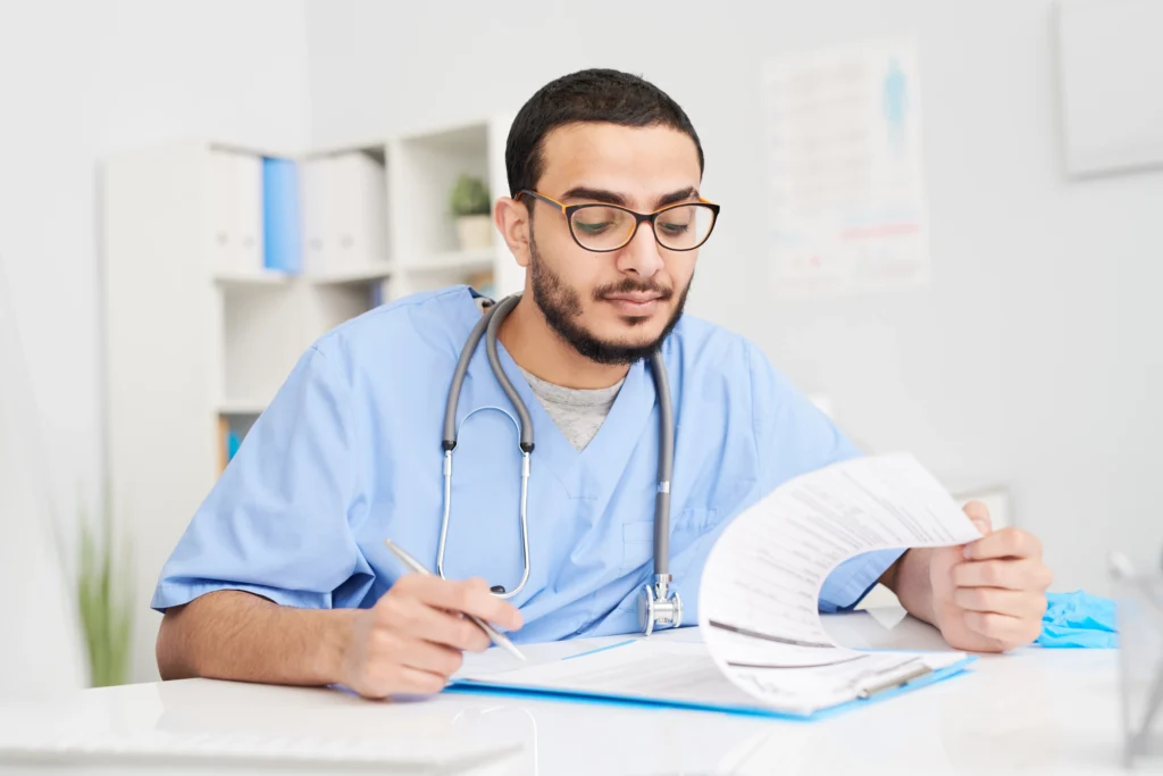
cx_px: 582
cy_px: 388
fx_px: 1615
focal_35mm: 50
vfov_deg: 27.0
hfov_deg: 39.6
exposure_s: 1/160
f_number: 3.2
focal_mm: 50
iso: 500
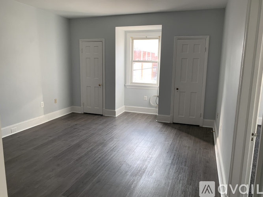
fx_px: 198
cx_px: 132
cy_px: 98
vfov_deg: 53.0
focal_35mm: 26
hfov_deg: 67.3
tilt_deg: -10.1
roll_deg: -1.6
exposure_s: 1/121
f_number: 1.8
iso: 80
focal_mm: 4.25
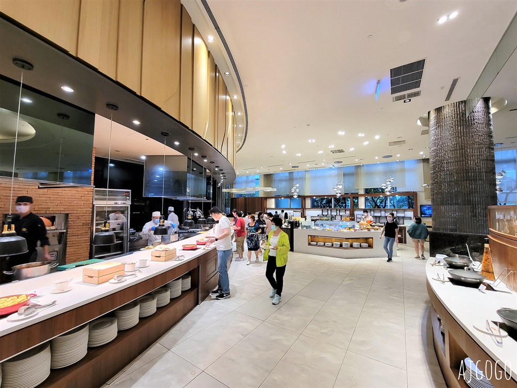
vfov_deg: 89.9
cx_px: 258
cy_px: 194
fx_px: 194
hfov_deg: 106.2
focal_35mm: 13
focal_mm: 2.2
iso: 200
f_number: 2.2
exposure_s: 1/60
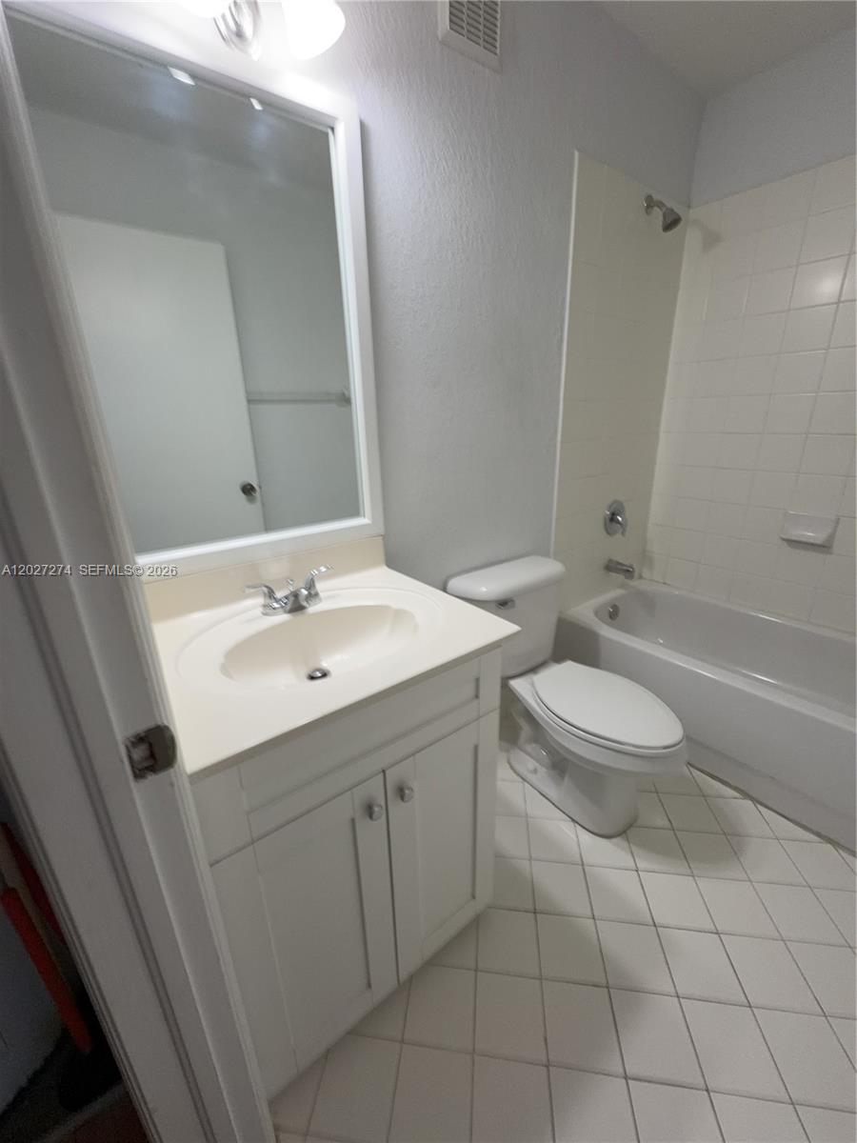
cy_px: 572
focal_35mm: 14
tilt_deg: -18.7
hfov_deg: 85.7
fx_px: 462
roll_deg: +1.9
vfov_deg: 102.1
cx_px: 428
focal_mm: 2.22
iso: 64
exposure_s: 1/30
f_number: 2.2
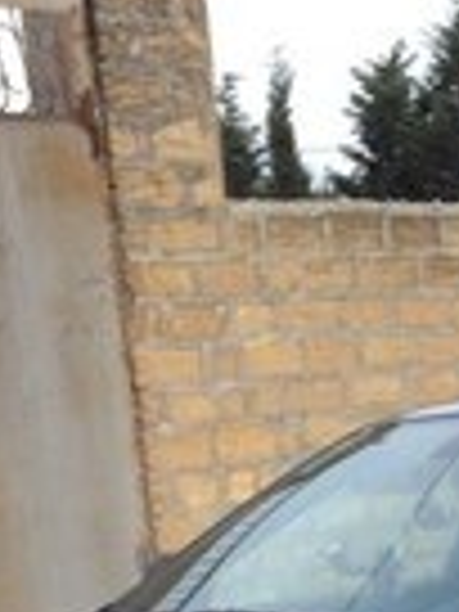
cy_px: 963
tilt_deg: -19.2
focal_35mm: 106
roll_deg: +4.9
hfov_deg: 13.7
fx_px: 1874
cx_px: 500
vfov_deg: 16.6
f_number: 2.2
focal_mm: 4.15
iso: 32
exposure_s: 1/50
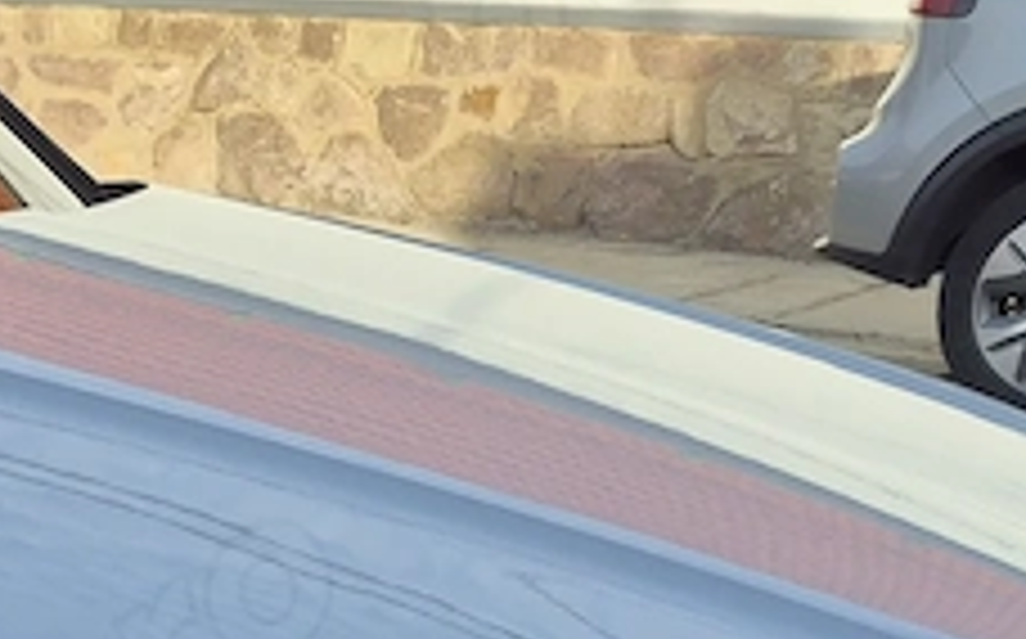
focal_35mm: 107
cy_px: 958
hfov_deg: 16.9
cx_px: -680
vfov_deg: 11.7
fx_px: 2989
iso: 25
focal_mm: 5.4
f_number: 1.8
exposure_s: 1/1172
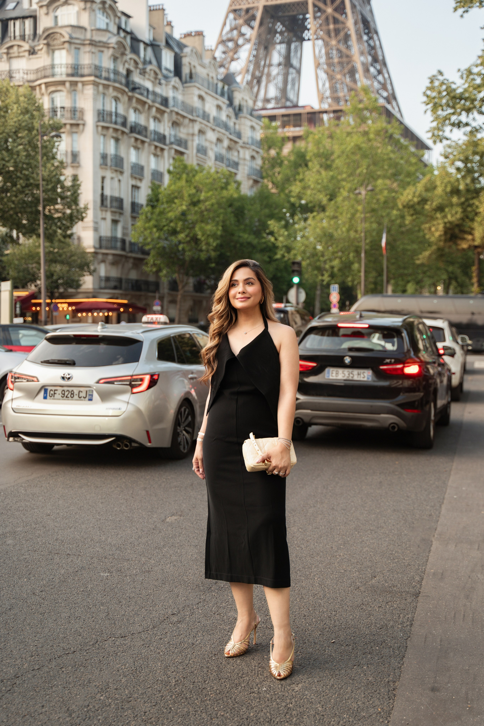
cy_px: 363
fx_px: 867
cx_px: 242
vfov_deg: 45.4
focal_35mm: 43
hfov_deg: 31.2
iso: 125
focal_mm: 43
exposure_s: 1/160
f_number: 2.8
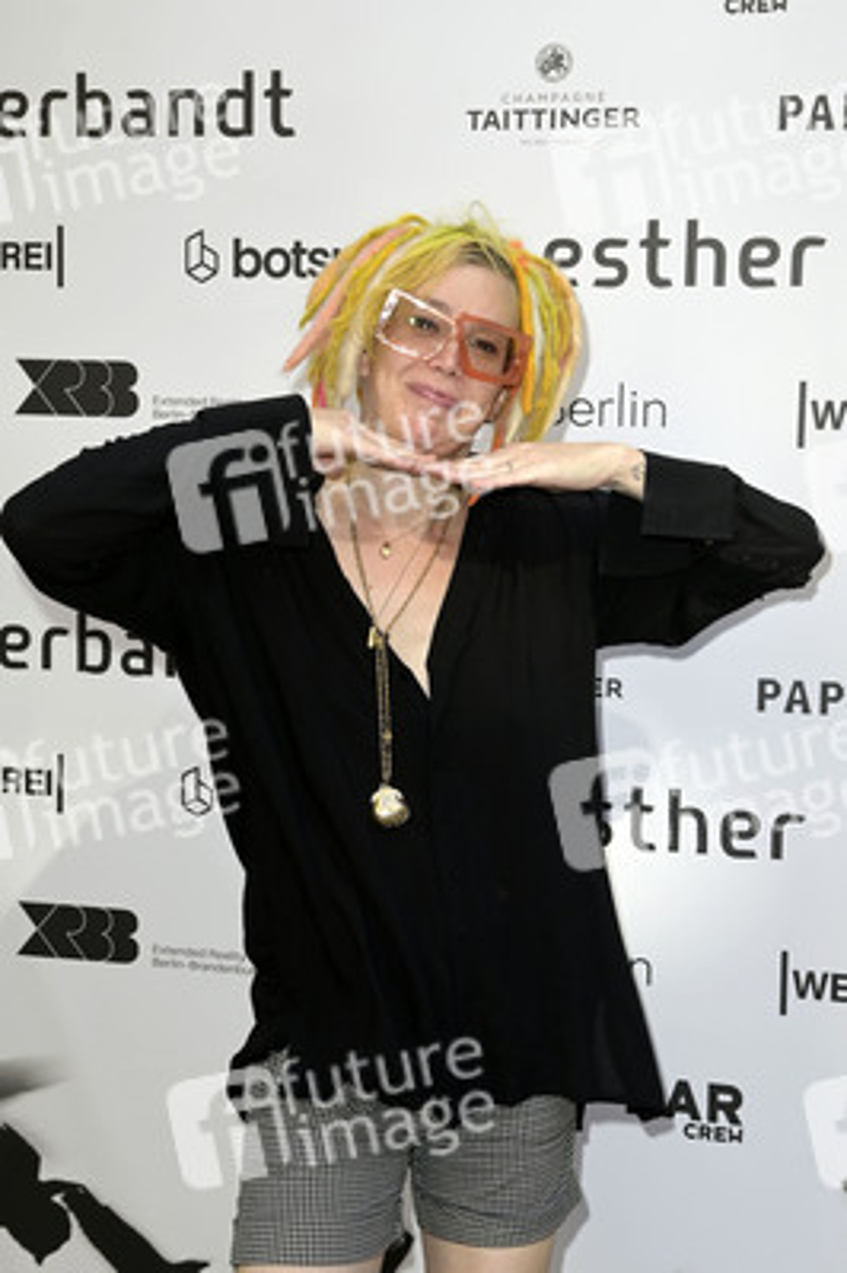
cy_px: 636
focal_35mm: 50
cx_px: 424
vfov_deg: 39.6
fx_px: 1768
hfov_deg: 26.9
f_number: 6.3
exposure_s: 1/250
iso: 400
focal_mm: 50
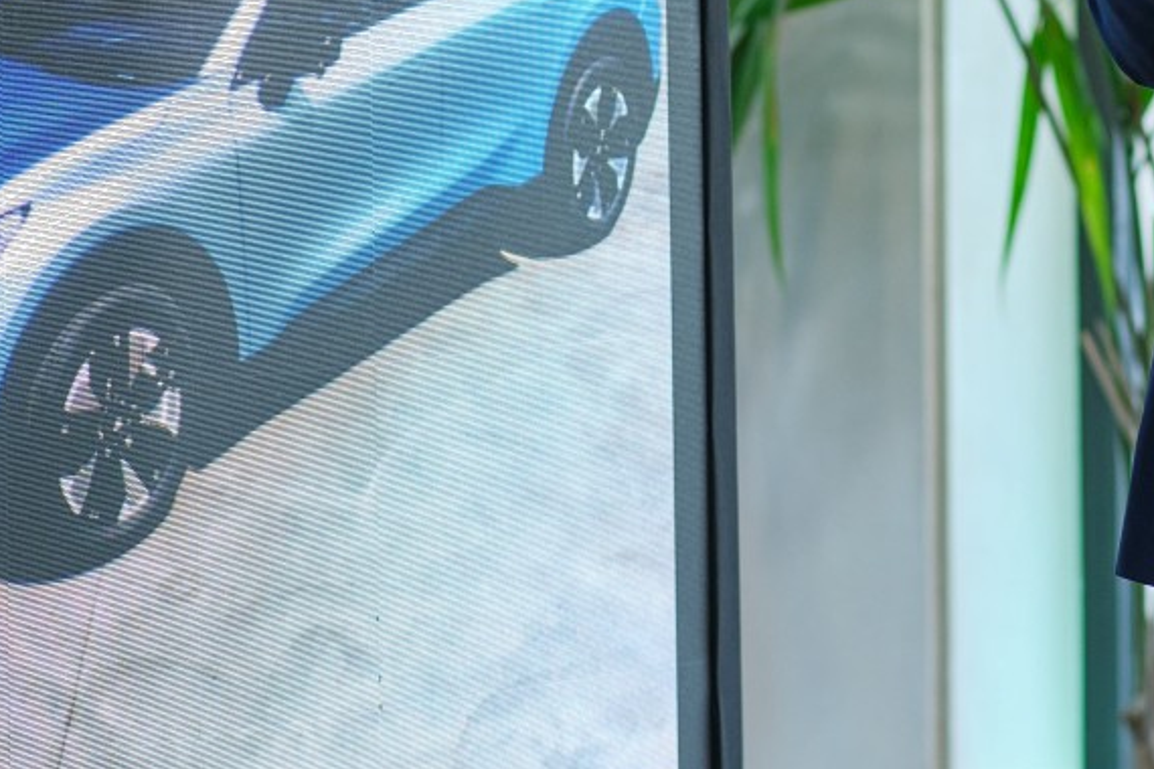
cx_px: 889
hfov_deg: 5.7
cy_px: -65
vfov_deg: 3.8
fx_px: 11667
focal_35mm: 364
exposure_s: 1/250
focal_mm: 85
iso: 500
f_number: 2
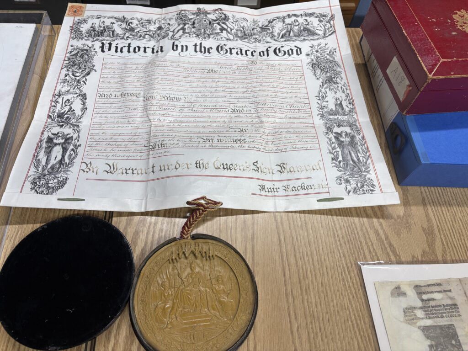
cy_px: 176
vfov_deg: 53.1
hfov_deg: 67.3
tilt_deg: -58.5
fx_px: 352
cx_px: 234
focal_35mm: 26
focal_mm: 5.96
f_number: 1.6
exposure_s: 1/100
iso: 50
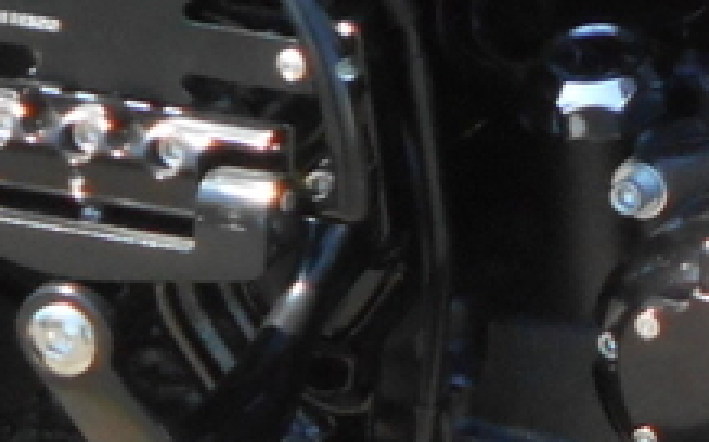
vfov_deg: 3.9
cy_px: -120
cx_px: 1720
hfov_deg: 6.0
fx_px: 6528
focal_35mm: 338
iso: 200
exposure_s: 1/250
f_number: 4.9
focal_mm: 10
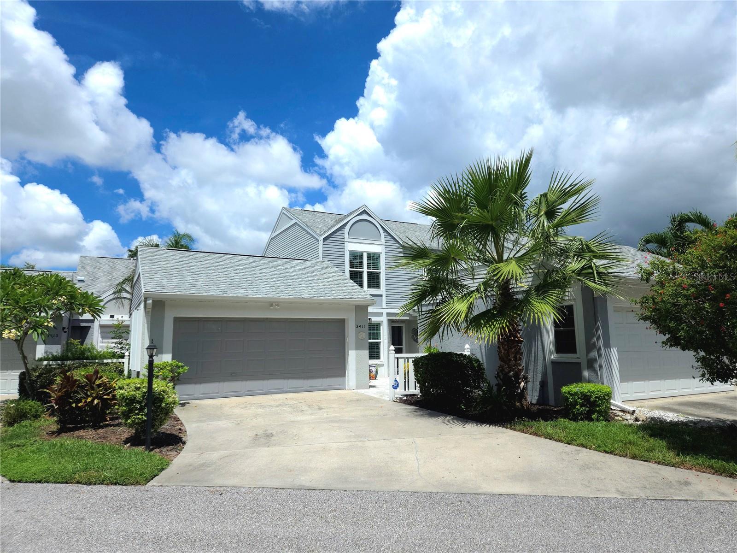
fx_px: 490
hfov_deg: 73.9
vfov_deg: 58.9
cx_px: 368
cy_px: 276
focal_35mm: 23
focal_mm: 5.4
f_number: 1.8
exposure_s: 1/5000
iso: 50
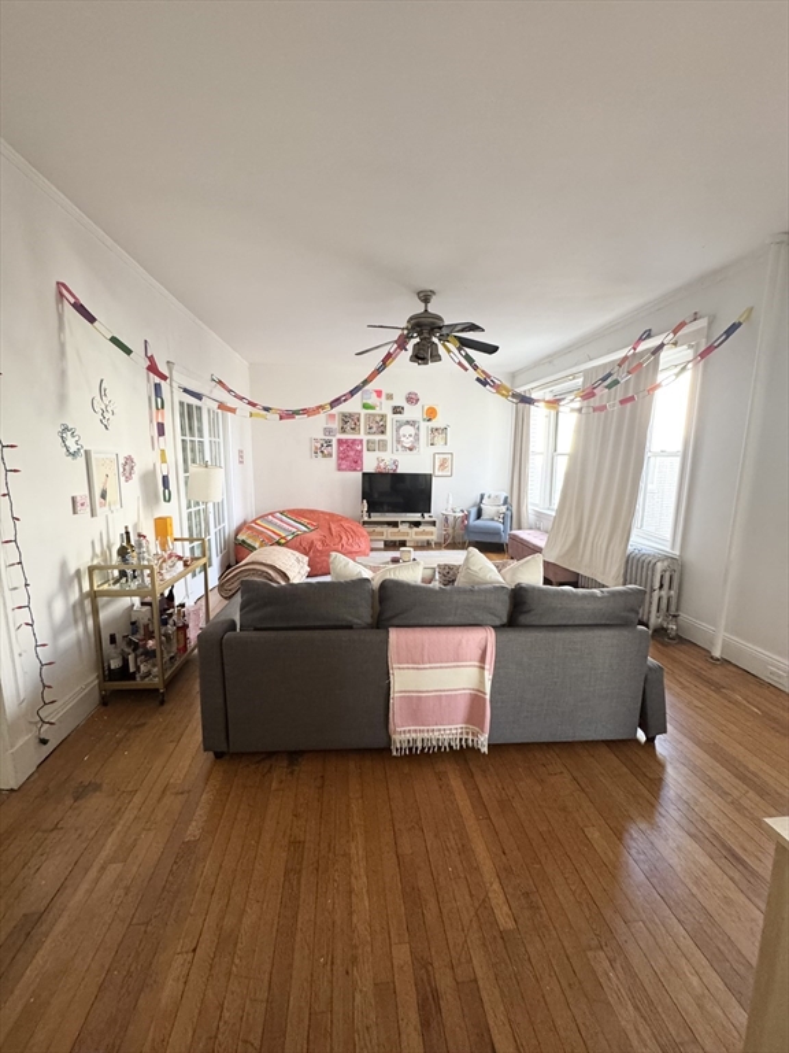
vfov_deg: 102.1
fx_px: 425
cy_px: 526
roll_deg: +0.4
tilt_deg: -10.2
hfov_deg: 85.7
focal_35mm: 14
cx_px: 394
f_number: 2.2
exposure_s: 1/60
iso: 320
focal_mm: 2.22
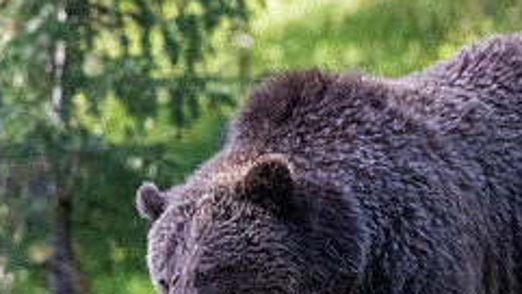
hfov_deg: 2.5
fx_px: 11968
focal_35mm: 864
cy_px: 191
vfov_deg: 1.4
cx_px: 18
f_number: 7.1
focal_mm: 310
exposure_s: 1/1600
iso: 8000
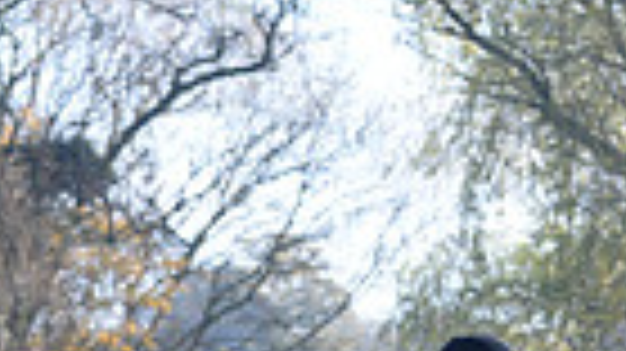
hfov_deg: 4.8
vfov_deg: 2.7
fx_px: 7382
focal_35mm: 445
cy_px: 850
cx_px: 590
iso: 1000
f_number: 4.5
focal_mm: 102
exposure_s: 1/1250
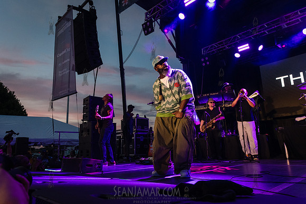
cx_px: 151
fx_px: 226
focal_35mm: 27
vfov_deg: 48.6
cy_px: 102
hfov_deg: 68.1
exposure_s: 1/500
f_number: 4
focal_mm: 26
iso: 5000
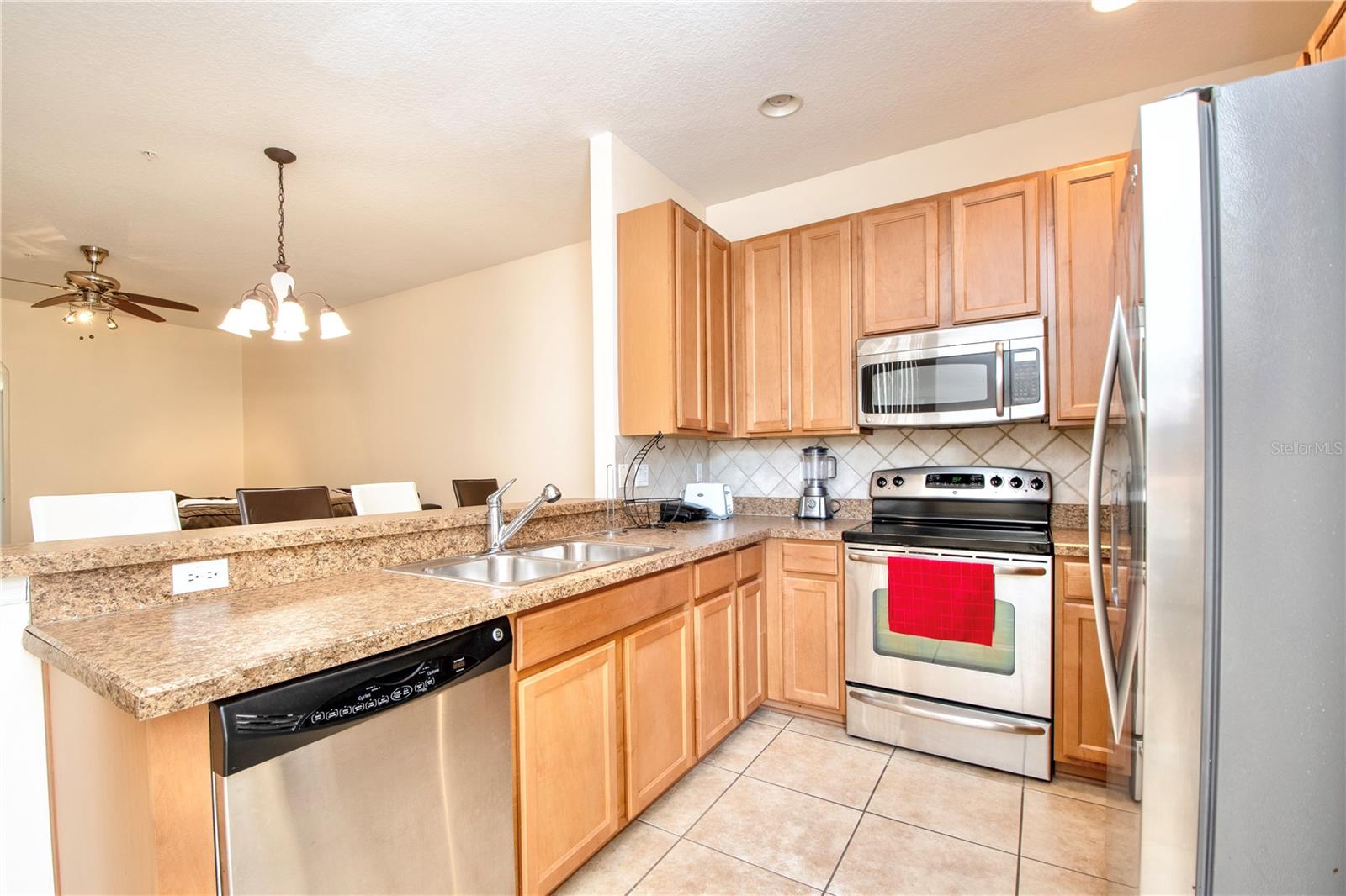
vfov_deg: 77.3
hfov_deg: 100.4
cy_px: 448
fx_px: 561
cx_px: 673
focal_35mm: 15
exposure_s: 1/15
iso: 320
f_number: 7.1
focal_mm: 10
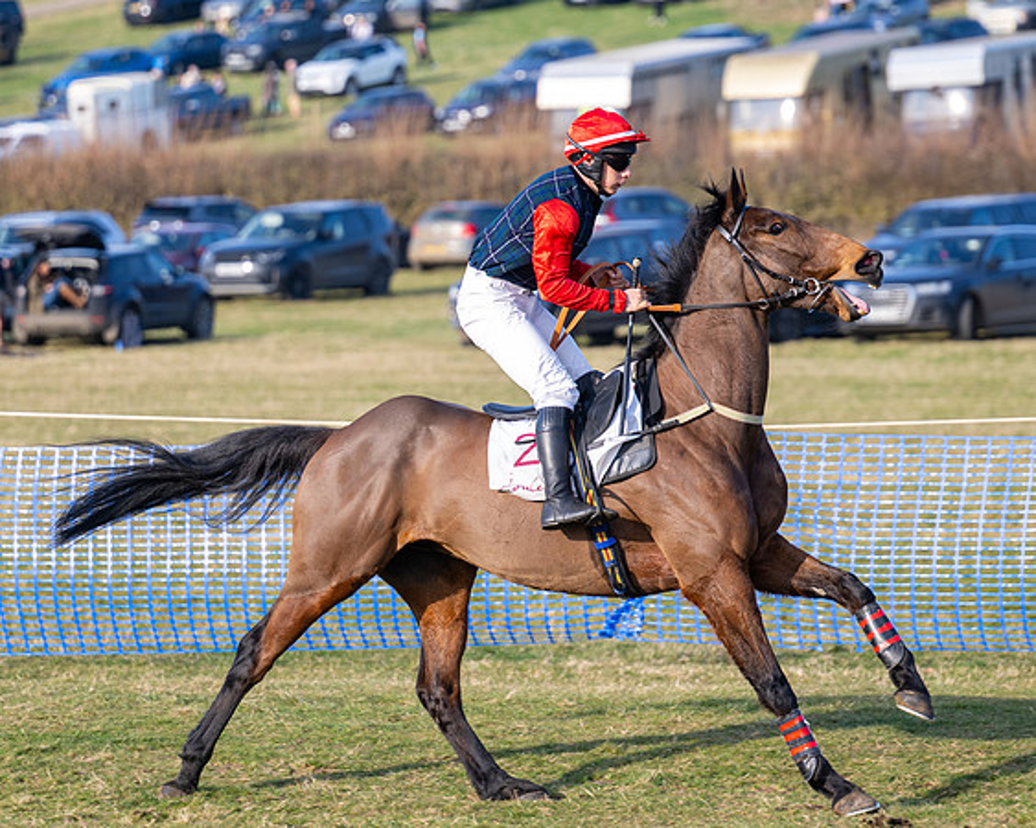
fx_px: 6853
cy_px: 413
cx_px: 442
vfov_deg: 6.9
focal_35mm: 224
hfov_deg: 8.6
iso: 125
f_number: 2.8
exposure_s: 1/800
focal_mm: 130
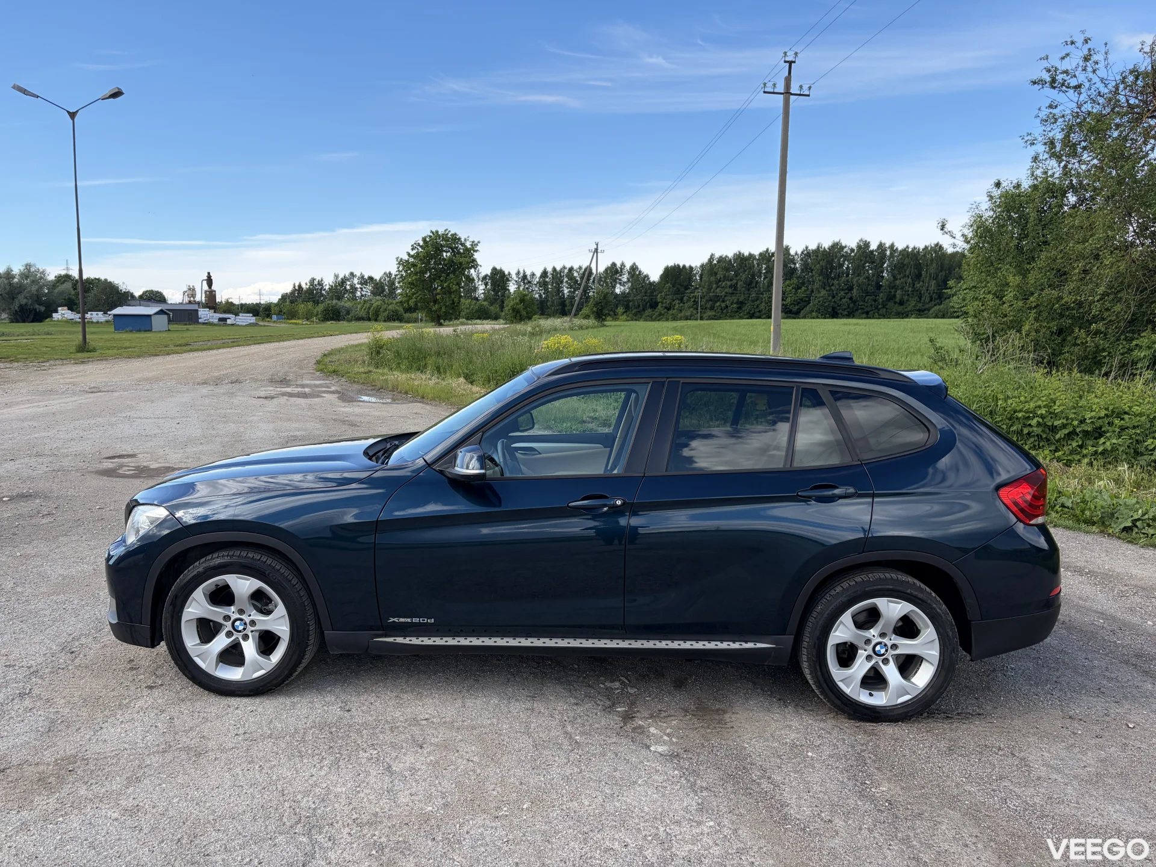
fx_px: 868
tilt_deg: -7.3
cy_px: 434
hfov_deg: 67.3
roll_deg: +0.3
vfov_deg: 53.1
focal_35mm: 26
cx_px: 578
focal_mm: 5.96
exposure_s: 1/1751
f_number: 1.6
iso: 50
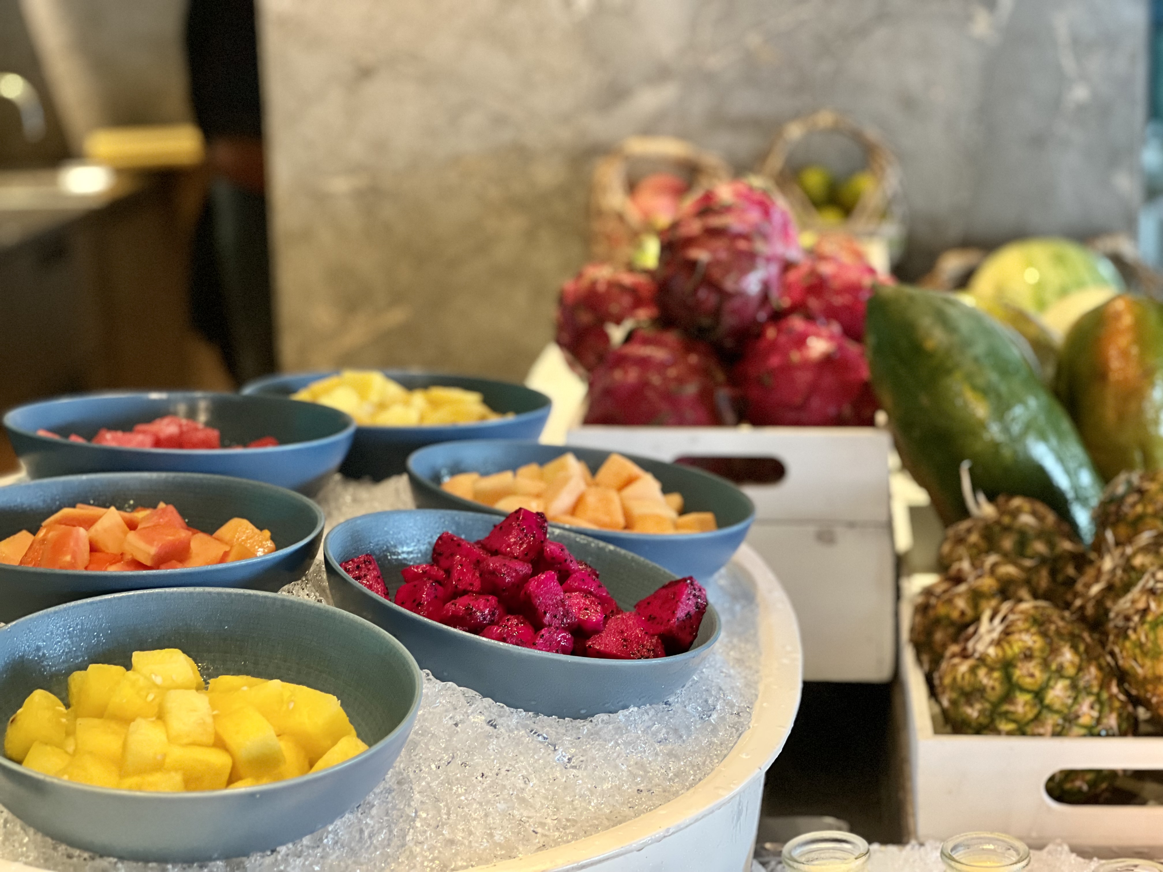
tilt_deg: -12.3
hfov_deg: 25.3
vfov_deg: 19.1
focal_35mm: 77
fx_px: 2587
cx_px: 582
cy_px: 436
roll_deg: +2.4
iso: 400
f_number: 2.8
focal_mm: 9
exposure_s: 1/25
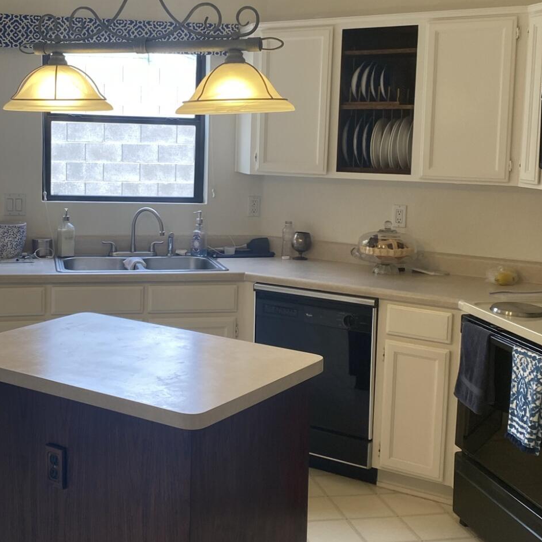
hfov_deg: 34.4
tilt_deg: -6.7
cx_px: 183
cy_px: 235
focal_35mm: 49
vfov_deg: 34.6
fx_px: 868
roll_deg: -1.3
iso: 80
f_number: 1.8
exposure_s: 1/120
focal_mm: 4.25
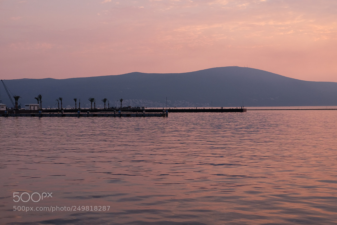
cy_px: 112
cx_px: 168
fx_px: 459
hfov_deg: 40.4
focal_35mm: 49
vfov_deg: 27.5
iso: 800
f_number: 7.1
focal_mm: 32.6
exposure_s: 1/210
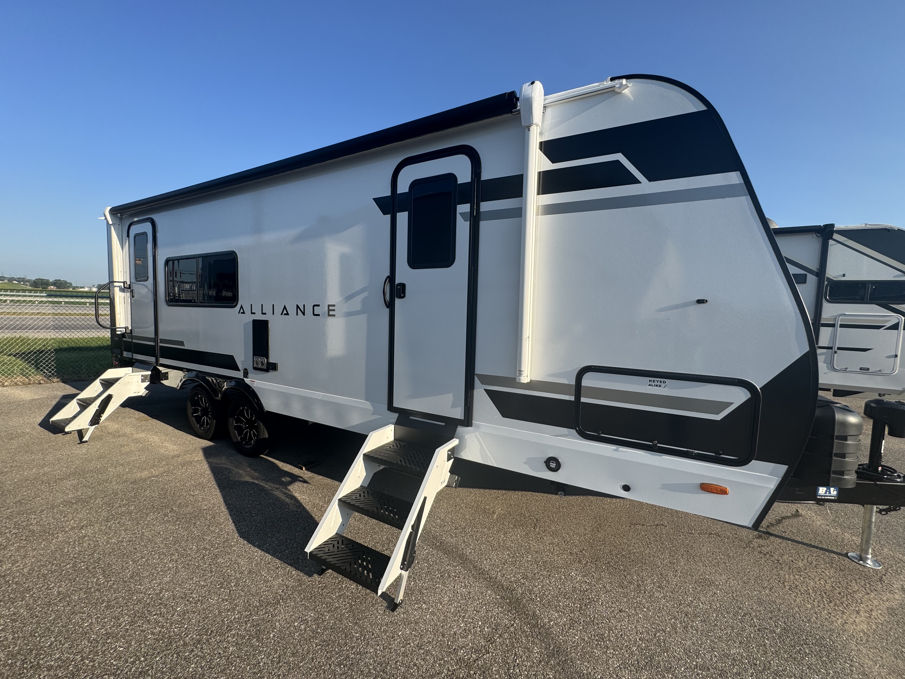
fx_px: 366
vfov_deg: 85.7
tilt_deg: -6.4
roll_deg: -3.5
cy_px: 340
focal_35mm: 14
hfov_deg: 102.1
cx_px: 452
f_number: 2.2
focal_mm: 2.22
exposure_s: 1/1143
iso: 40
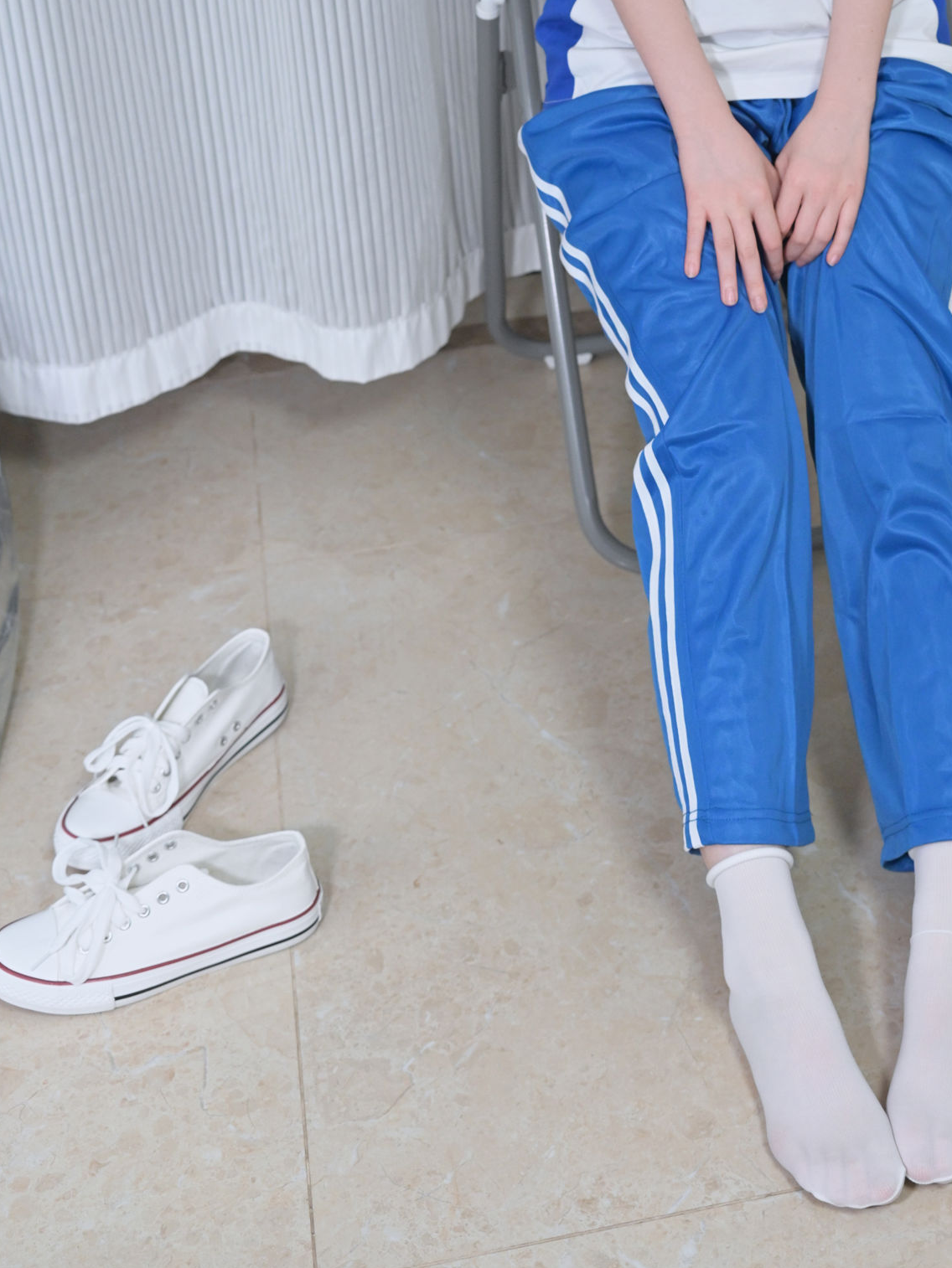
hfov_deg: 24.1
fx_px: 2200
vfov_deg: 30.9
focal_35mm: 60
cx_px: 729
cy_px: 151
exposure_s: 1/100
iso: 1800
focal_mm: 35
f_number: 3.5
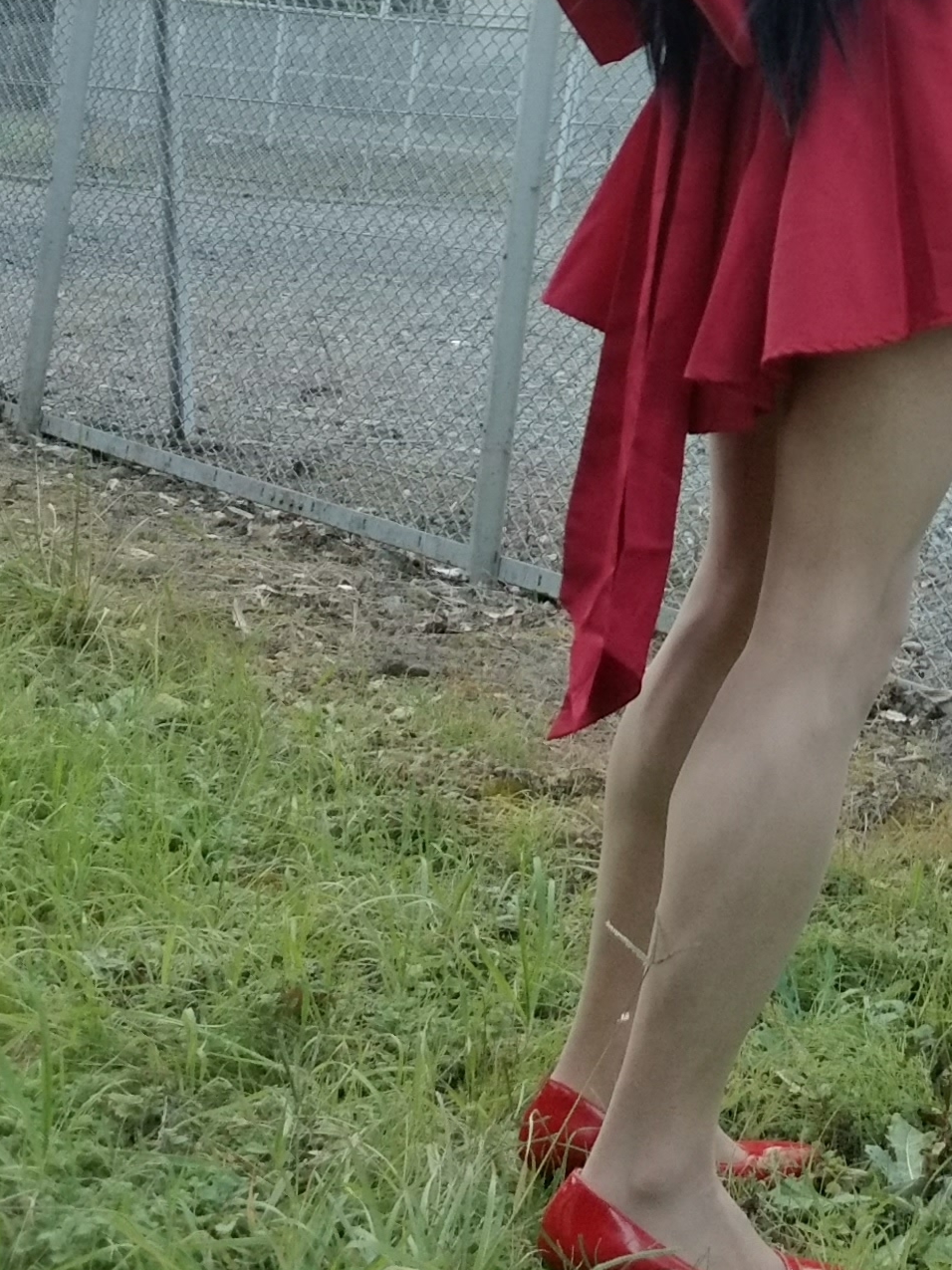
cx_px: 1183
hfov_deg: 21.1
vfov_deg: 27.9
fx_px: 2347
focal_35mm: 64
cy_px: -93
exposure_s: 1/103
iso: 40
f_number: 1.7
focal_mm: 2.95
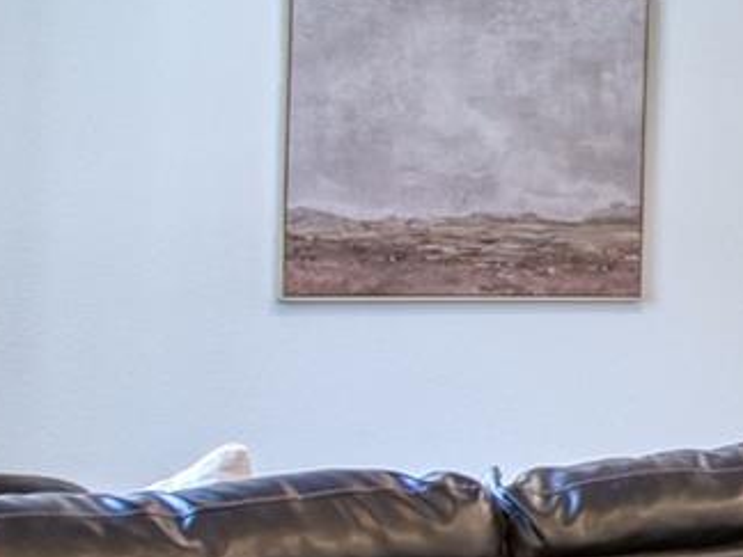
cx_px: 1509
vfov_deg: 19.4
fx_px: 1631
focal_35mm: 76
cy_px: 256
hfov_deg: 17.6
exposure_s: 1/30
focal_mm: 16
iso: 500
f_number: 6.3
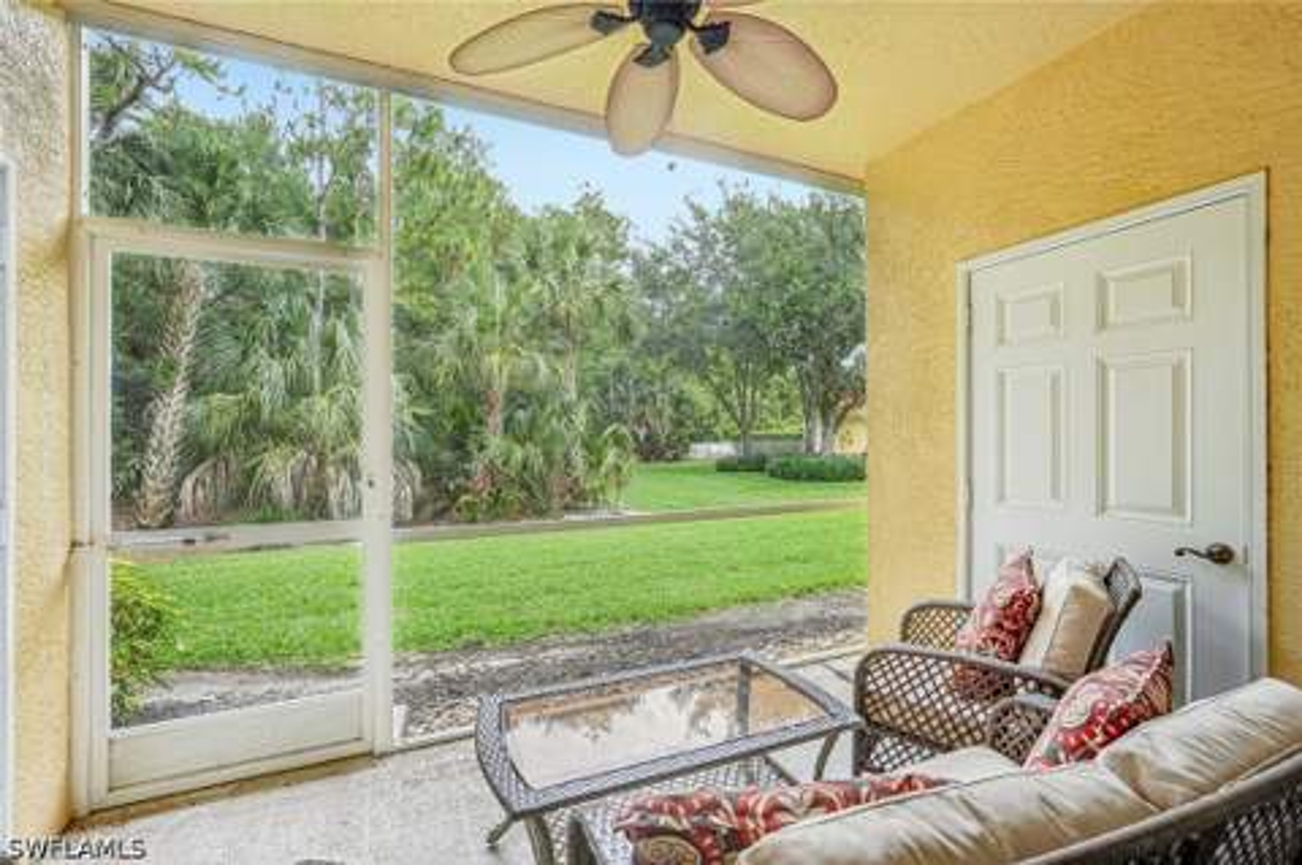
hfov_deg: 96.8
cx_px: 651
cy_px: 432
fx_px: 578
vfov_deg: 73.6
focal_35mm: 16
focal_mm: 16
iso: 400
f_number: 8
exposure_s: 1/100
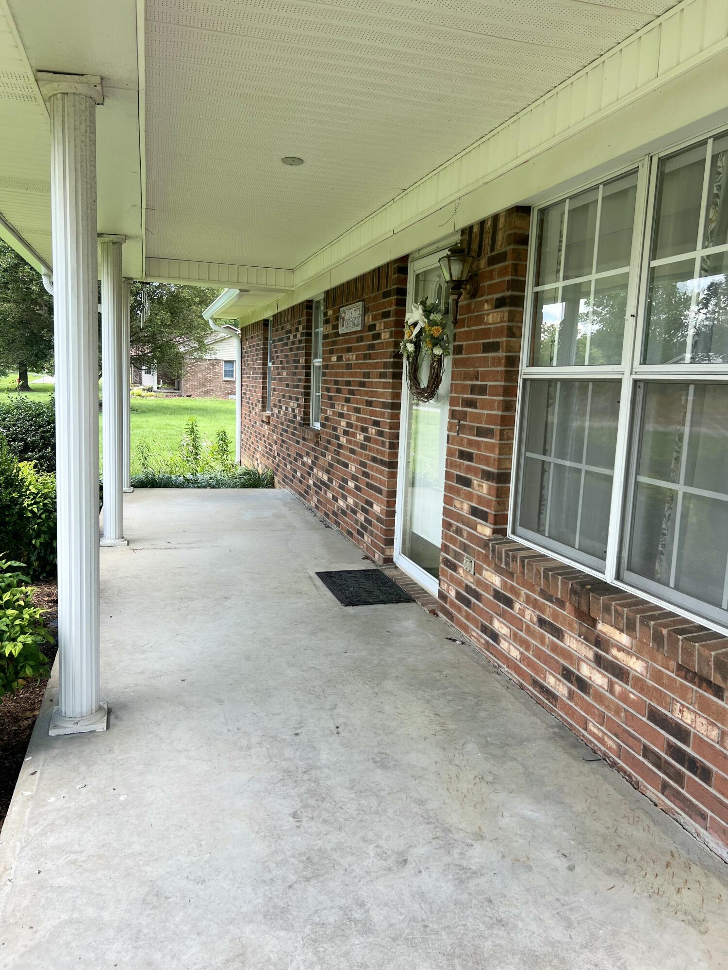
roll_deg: -2.4
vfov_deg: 67.3
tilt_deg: -7.8
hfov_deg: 53.1
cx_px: 364
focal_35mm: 26
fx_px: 729
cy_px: 485
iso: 50
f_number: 1.5
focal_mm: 5.7
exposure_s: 1/509
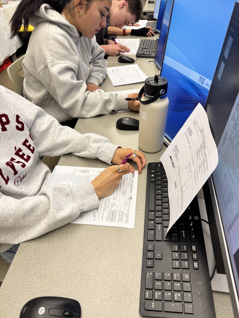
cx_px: 120
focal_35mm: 24
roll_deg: +0.3
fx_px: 221
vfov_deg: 71.6
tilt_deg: -40.6
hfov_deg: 56.8
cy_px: 159
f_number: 1.78
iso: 125
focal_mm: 6.76
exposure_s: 1/60
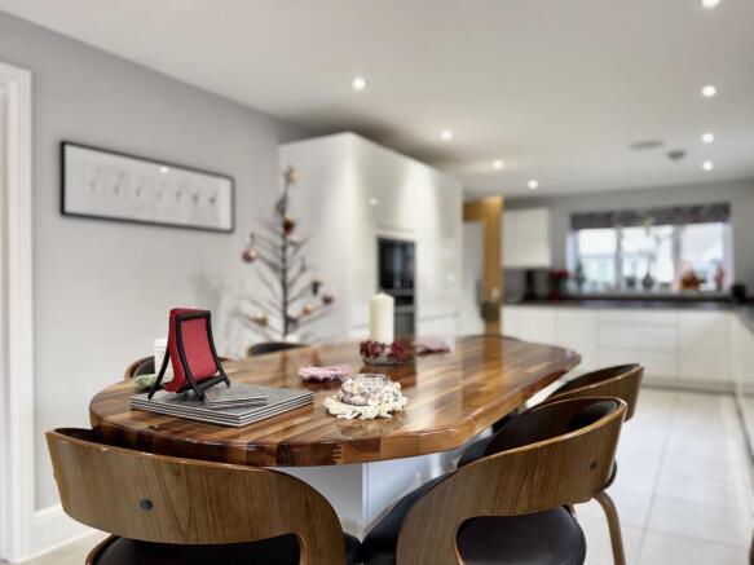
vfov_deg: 56.8
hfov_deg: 71.6
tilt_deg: +0.1
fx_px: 523
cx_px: 377
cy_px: 282
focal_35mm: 24
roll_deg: +0.8
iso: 125
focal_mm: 6.76
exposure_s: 1/100
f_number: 1.78
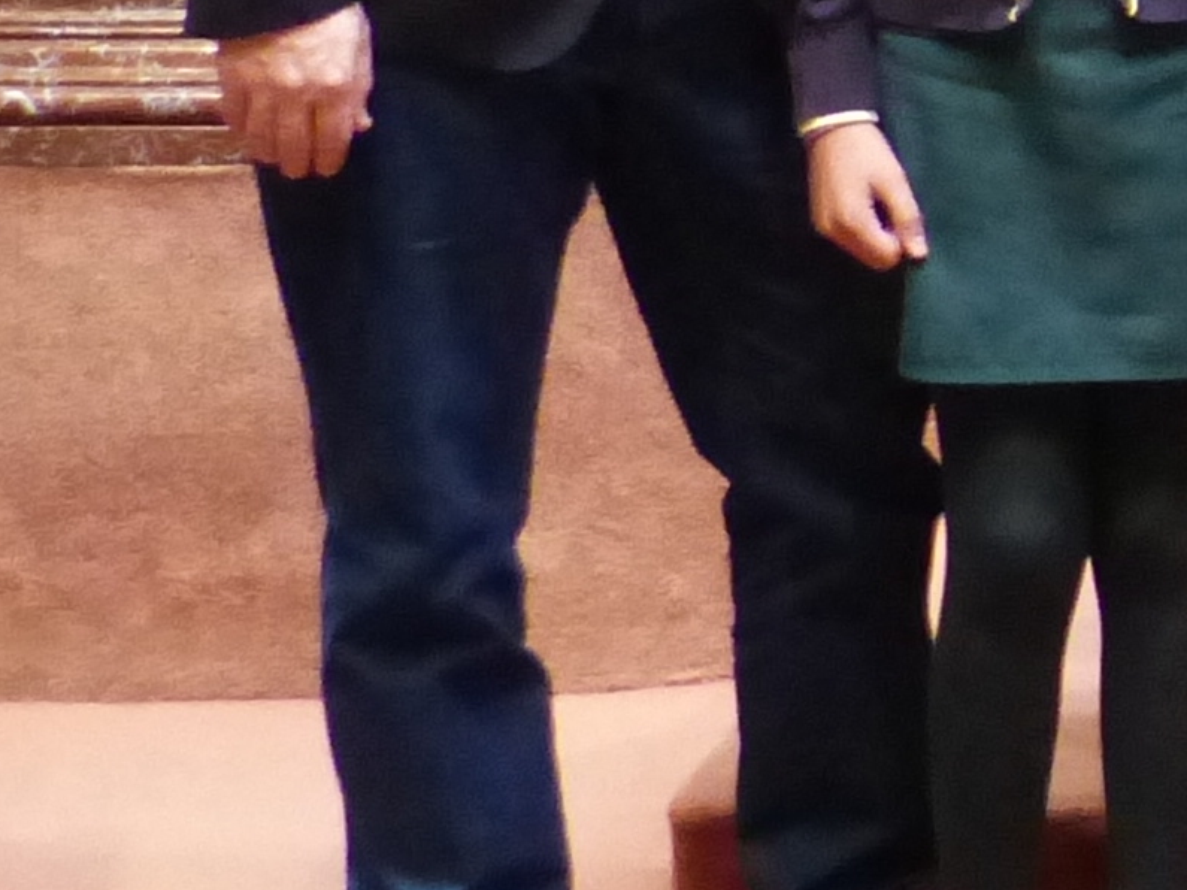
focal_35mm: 166
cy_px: -929
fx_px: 5691
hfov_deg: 11.0
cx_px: 2214
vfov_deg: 8.5
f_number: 2.8
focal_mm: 5.9
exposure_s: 1/30
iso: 800
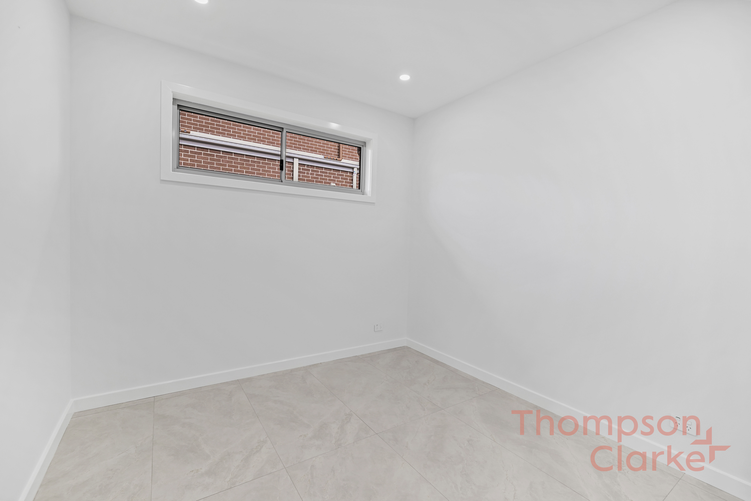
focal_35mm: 14
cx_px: 376
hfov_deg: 104.2
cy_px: 250
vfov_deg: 81.3
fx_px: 292
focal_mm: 14
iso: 100
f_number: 4.5
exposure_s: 1/15
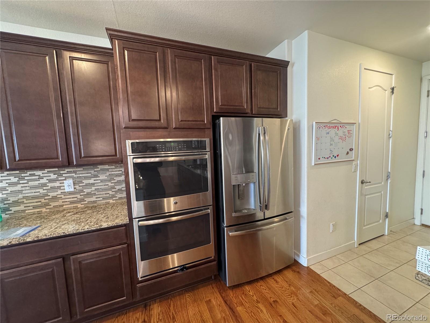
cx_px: 215
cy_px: 162
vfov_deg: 85.7
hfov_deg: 102.1
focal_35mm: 14
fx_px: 174
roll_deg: +2.5
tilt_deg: -5.8
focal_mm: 2.22
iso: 500
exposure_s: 1/60
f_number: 2.2
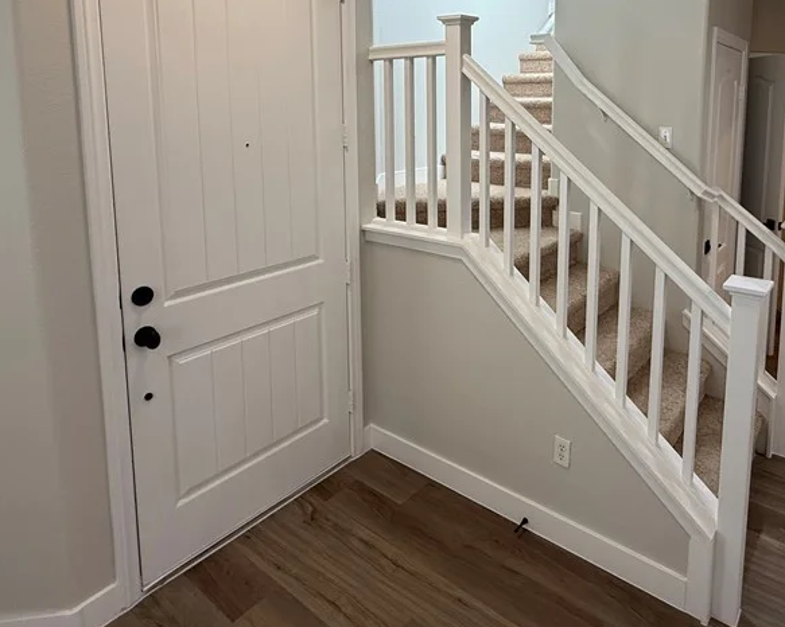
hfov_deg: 68.9
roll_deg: -0.3
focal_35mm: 24
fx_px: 557
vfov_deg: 56.2
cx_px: 502
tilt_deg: -6.1
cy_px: 167
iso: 125
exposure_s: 1/120
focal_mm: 2.22
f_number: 2.2
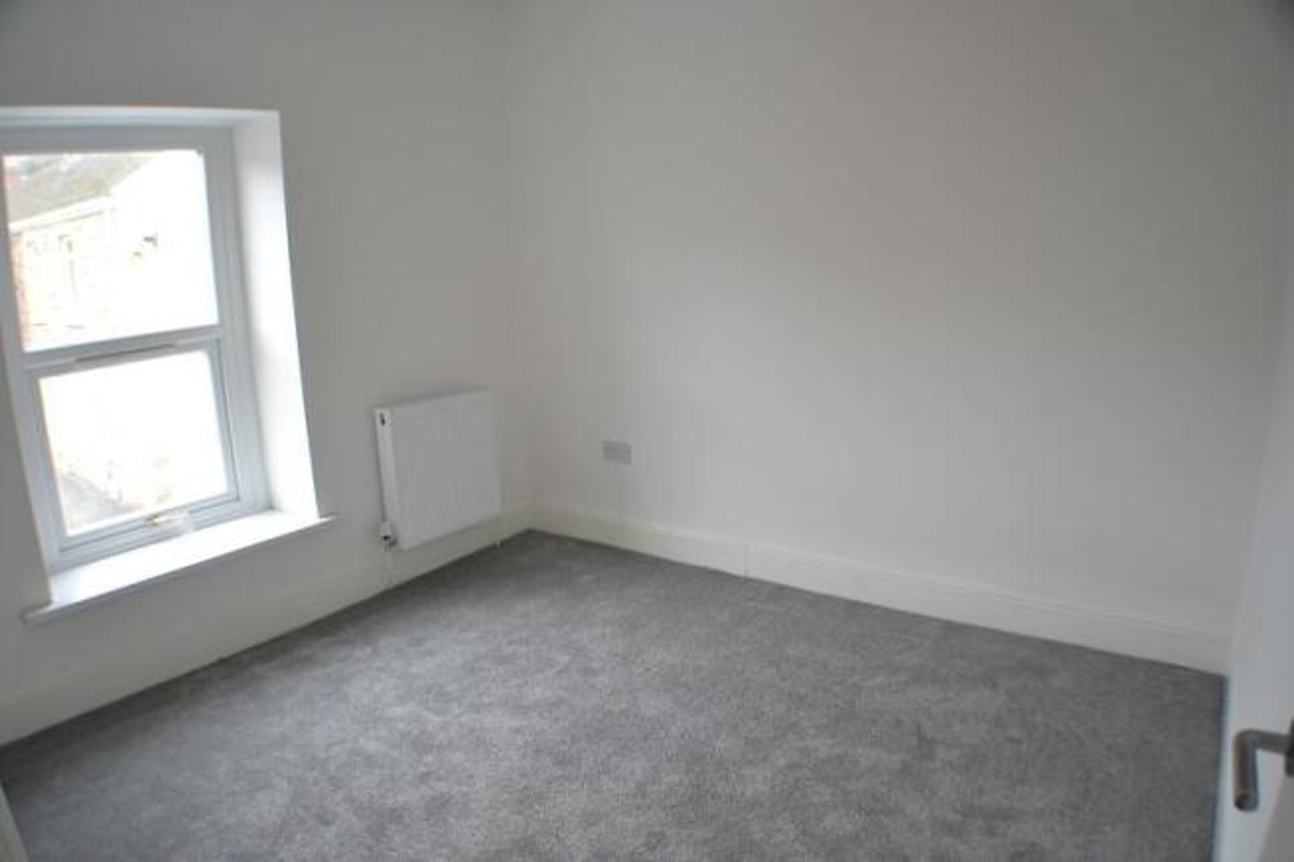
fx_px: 1078
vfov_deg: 43.6
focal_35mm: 30
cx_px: 647
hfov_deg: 61.9
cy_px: 431
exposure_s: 1/40
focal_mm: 20
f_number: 3.8
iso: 400
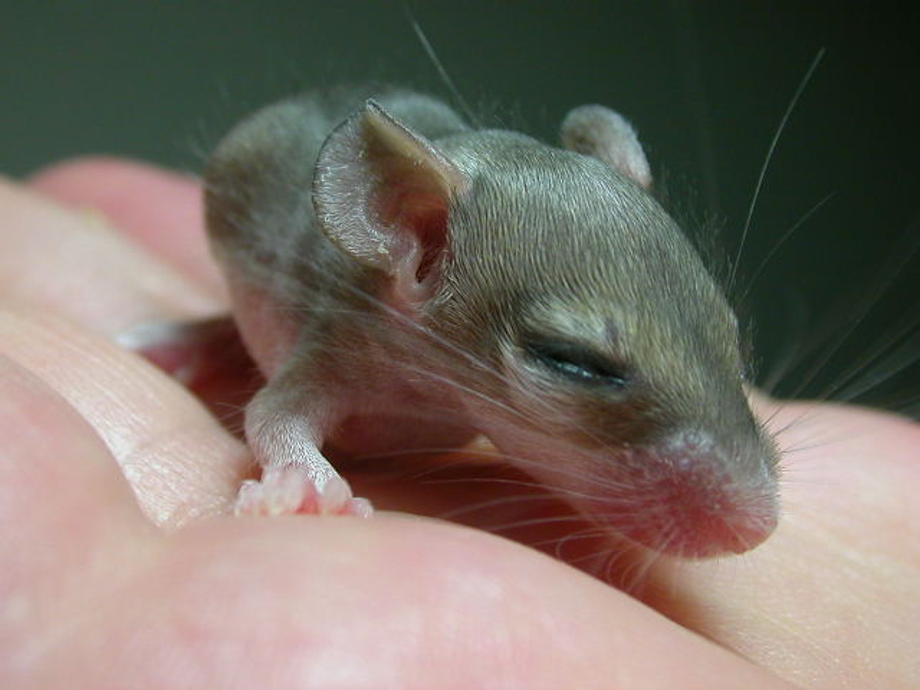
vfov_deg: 22.9
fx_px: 1701
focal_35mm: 64
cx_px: 460
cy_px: 345
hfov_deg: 30.3
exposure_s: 1/54.5
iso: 100
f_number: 3.5
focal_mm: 9.7
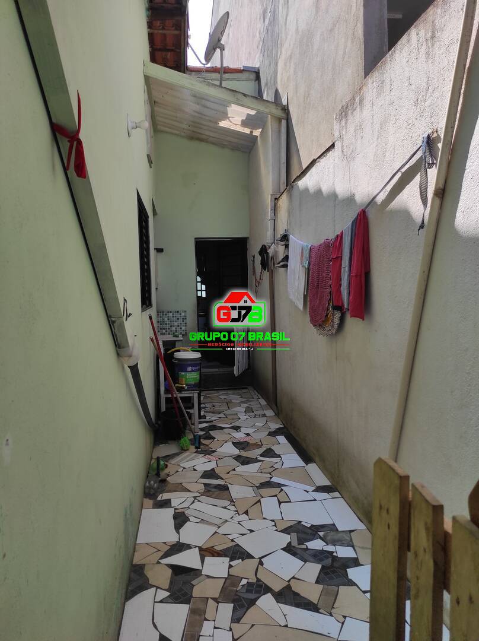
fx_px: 462
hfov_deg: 54.8
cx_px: 240
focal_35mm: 25
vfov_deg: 69.4
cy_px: 320
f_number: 1.89
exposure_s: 1/1232
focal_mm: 5.43
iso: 100
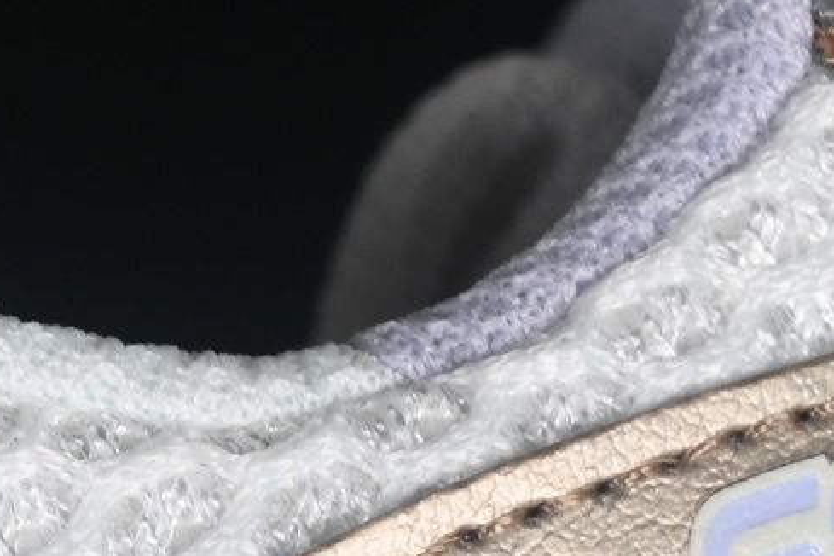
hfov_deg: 4.7
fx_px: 9891
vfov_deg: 3.2
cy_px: 1363
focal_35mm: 427
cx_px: -1114
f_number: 7.1
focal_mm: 50
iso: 160
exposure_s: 1/80
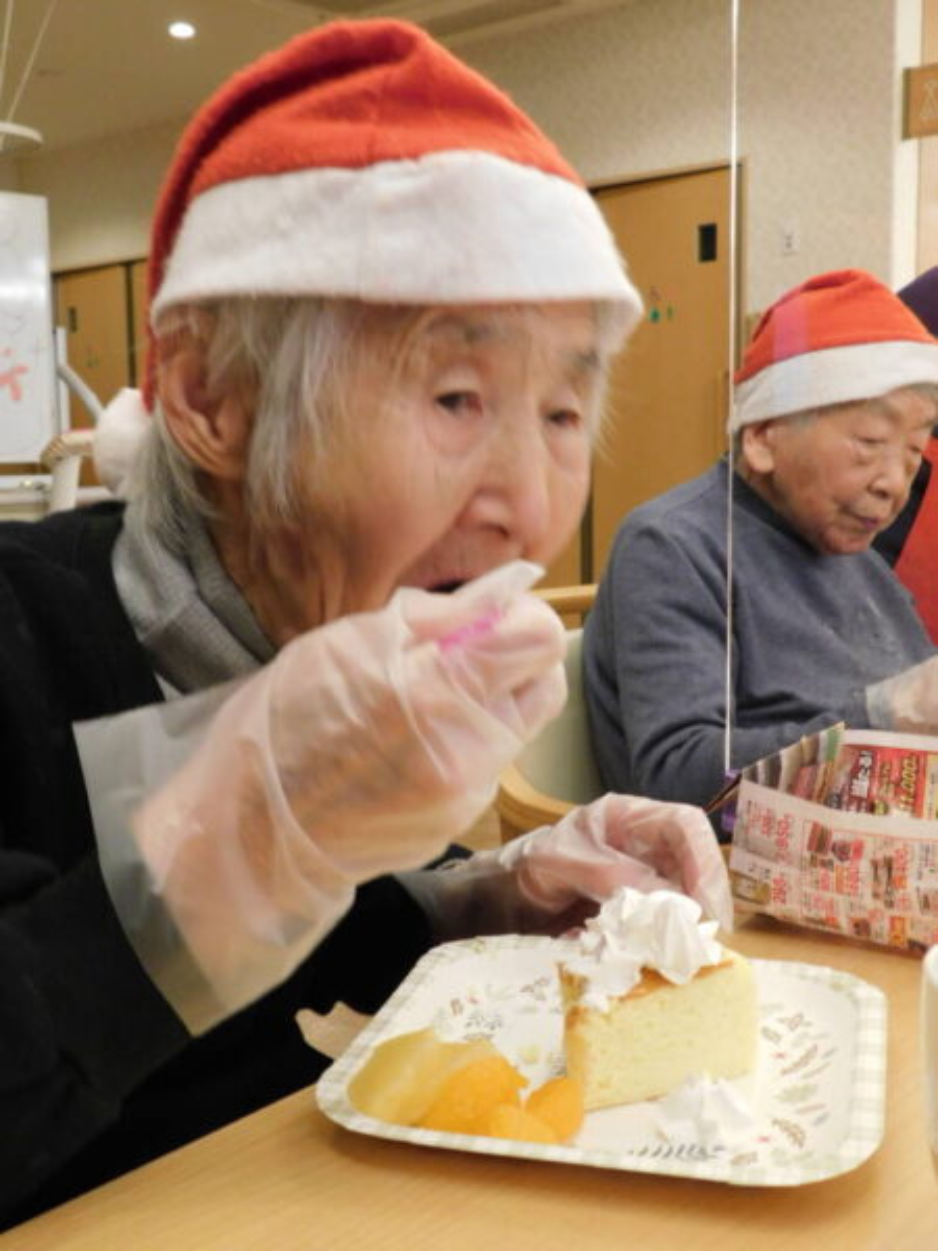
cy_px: 626
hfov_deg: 36.0
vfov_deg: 46.8
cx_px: 469
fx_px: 1445
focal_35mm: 40
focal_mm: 7.1
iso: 400
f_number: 3.6
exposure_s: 1/20
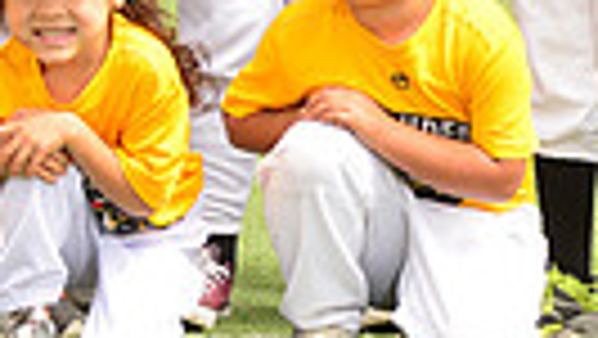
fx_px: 6886
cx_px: 225
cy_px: -358
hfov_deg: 5.0
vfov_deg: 2.8
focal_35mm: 434
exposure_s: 1/250
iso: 200
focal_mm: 95
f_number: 9
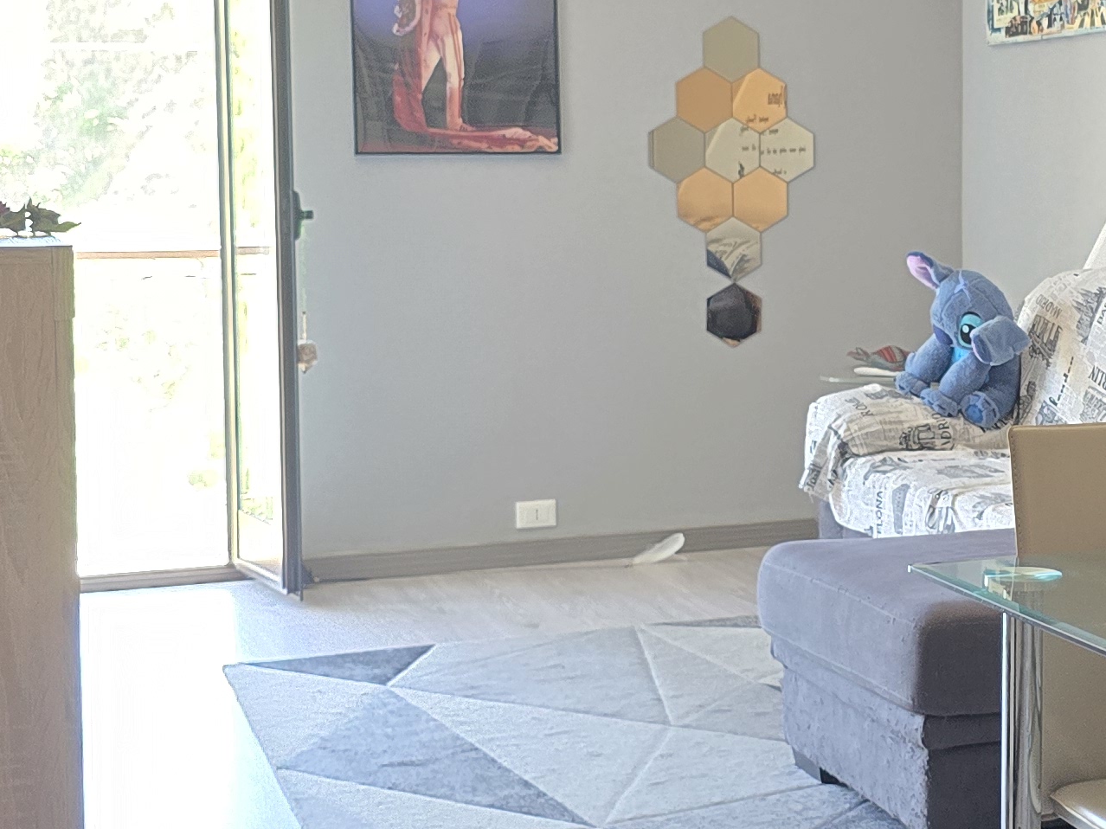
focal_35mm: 72
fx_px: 2300
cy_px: 300
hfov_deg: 26.1
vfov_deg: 20.4
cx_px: 1010
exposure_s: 1/100
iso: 640
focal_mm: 6.3
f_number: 1.7
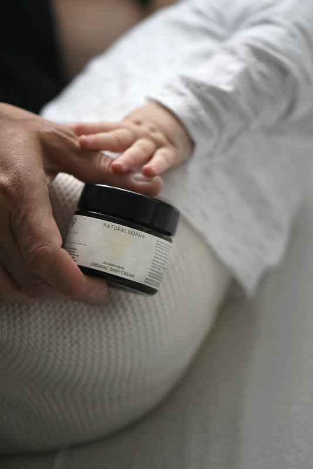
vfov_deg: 19.4
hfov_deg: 13.1
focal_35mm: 105
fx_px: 1368
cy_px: 234
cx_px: 156
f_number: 3
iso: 2500
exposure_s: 1/500
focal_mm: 105
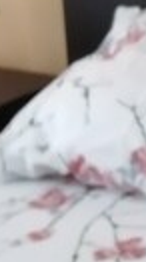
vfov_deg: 9.5
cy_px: -134
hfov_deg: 4.9
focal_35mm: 222
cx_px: 562
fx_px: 1539
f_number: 1.8
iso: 386
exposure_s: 1/20
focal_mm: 3.59
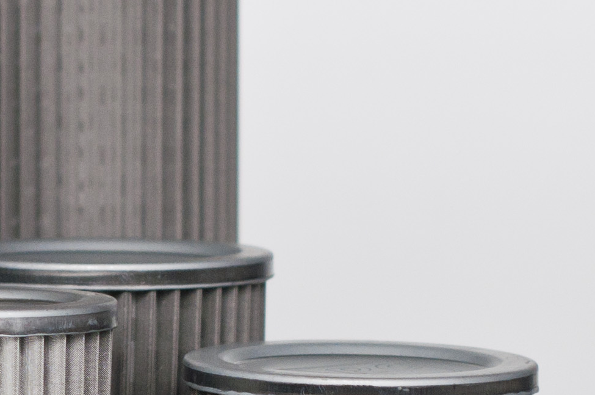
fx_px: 5446
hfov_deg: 6.2
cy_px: 400
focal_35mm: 330
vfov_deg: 4.1
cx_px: -4
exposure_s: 1/250
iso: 200
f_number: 3.2
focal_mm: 50
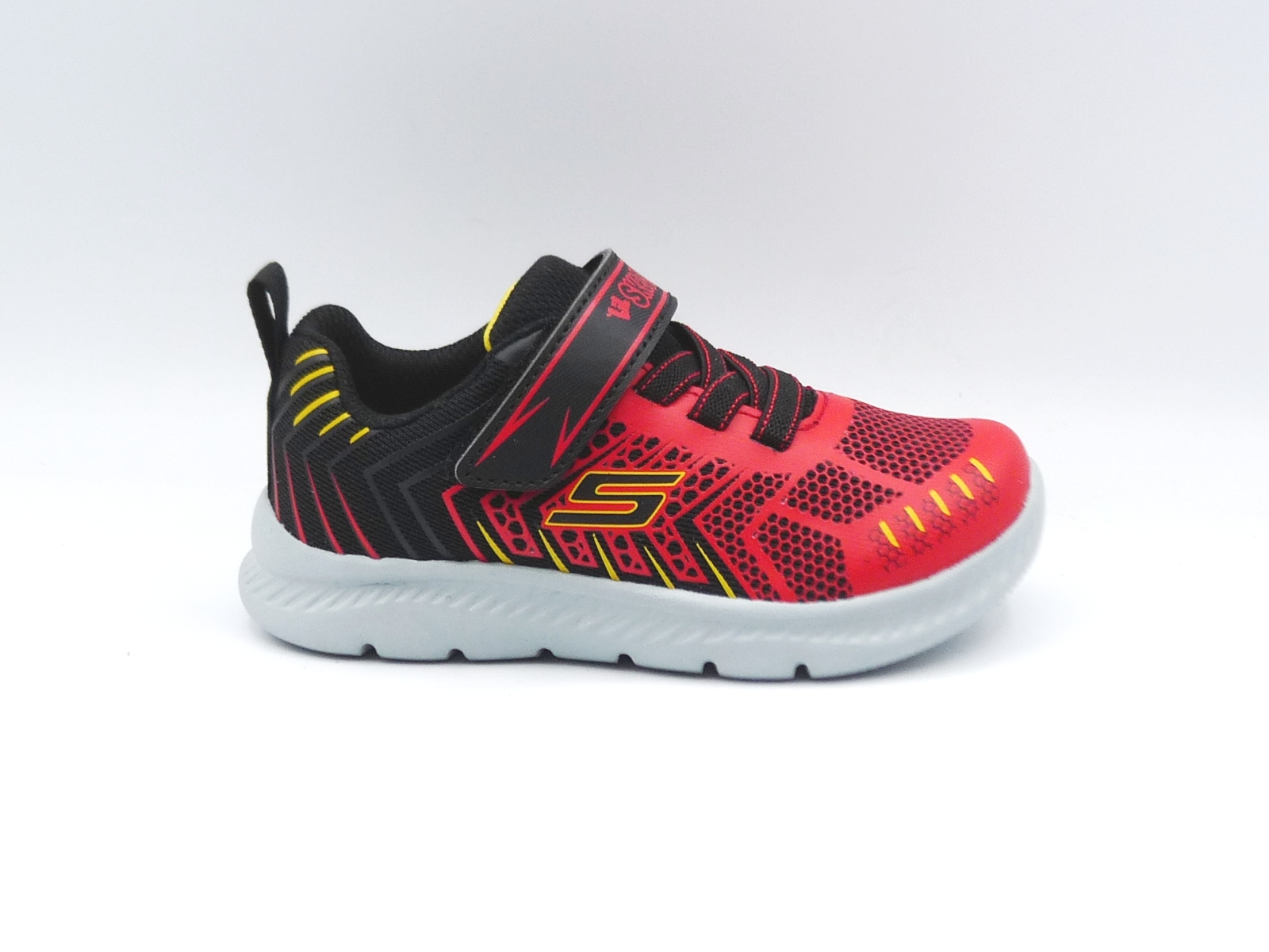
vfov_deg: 21.3
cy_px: 476
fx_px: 2529
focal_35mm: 69
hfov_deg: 28.2
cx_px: 634
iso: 100
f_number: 4
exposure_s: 1/200
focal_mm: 7.1
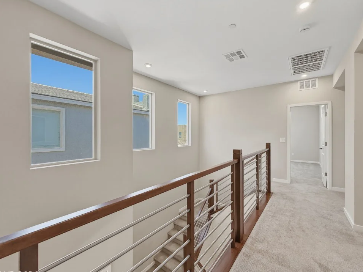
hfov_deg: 98.1
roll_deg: -0.5
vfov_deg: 81.7
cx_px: 192
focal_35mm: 15
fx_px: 157
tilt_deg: +0.7
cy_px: 135
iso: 100
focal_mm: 2.2
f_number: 2.2
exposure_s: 1/120
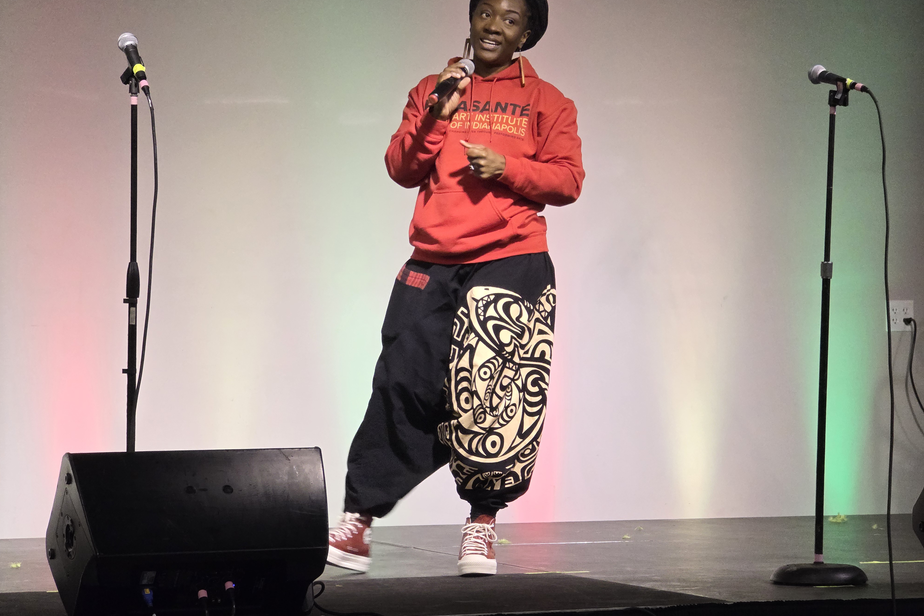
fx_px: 3080
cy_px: 278
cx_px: 461
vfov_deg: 11.4
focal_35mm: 120
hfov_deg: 17.1
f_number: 3.4
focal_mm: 18.6
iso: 640
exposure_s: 1/85.8
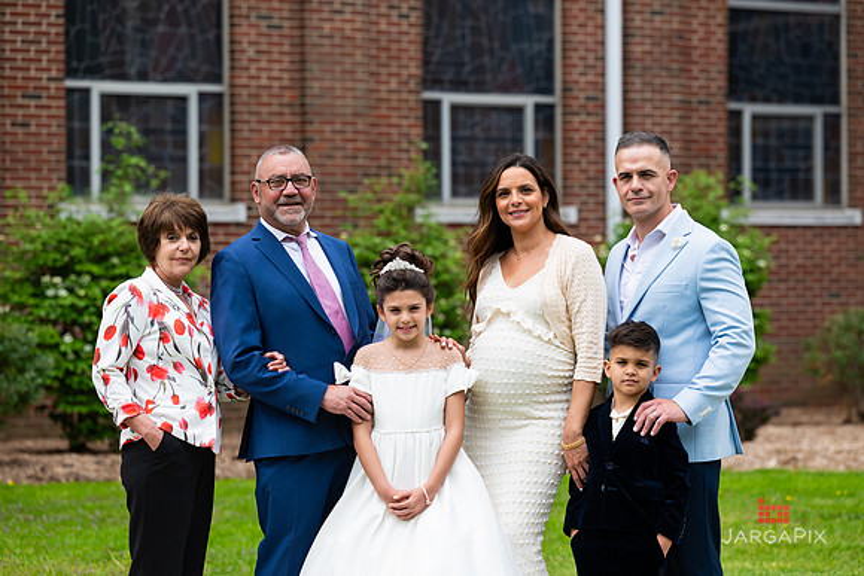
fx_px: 3258
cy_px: 285
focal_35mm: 136
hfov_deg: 15.1
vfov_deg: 10.1
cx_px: 434
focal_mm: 125
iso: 200
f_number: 4
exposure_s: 1/1600
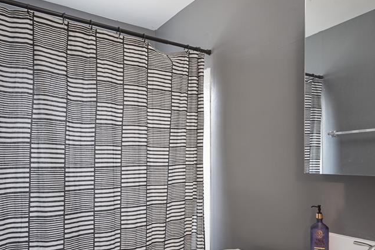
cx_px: 203
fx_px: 500
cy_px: 179
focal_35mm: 48
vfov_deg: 27.8
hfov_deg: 41.1
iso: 320
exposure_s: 1/1.25
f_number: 9
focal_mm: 30
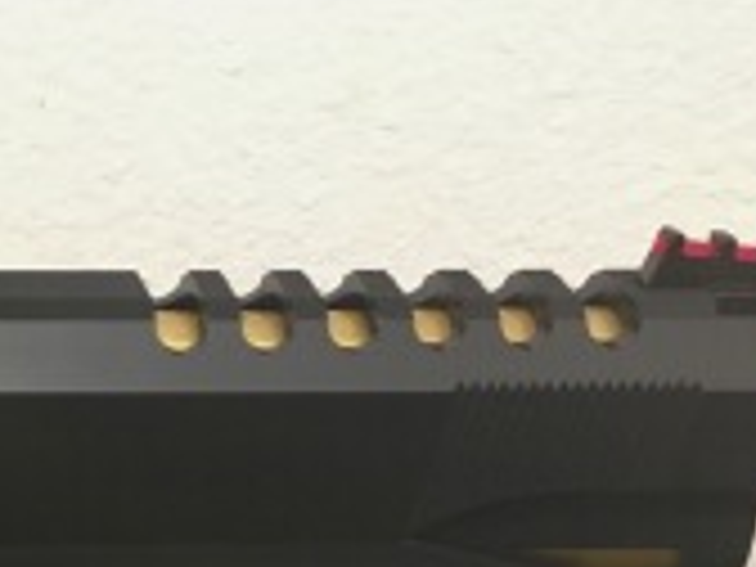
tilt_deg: -30.6
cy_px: 792
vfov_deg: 15.1
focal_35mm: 92
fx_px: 2009
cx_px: -209
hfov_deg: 19.7
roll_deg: +0.0
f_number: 2.2
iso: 125
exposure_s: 1/33
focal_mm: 4.15
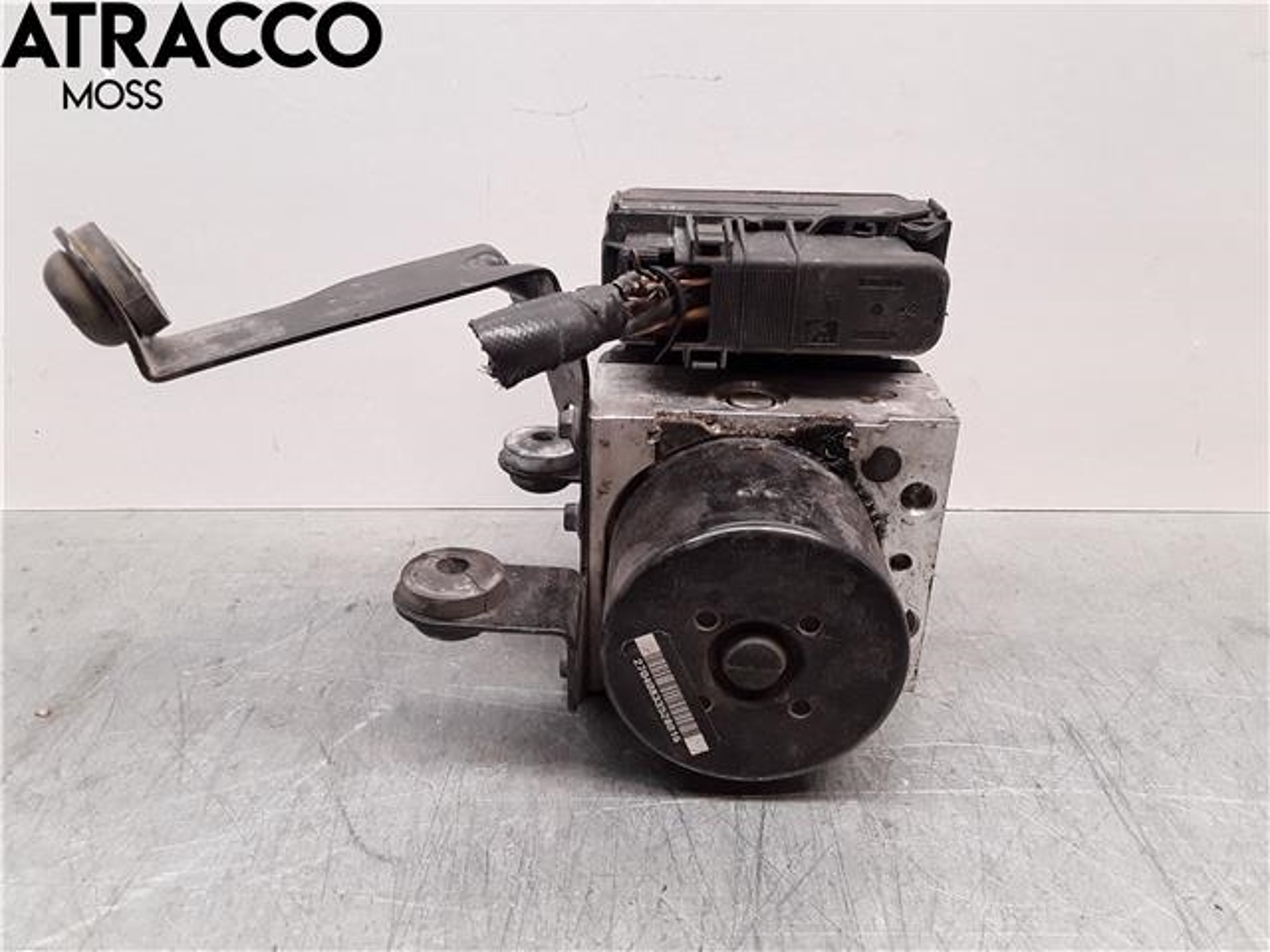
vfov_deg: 49.7
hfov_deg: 63.4
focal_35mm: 28
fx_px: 1027
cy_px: 476
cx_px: 635
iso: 50
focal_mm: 2.91
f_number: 1.9
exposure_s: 1/50
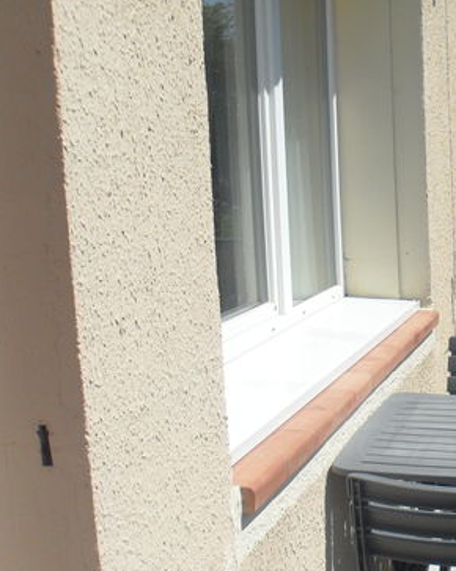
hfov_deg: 21.5
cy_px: 379
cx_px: 374
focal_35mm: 70
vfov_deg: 27.0
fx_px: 1182
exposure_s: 1/250
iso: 80
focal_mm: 4.9
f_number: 9.4
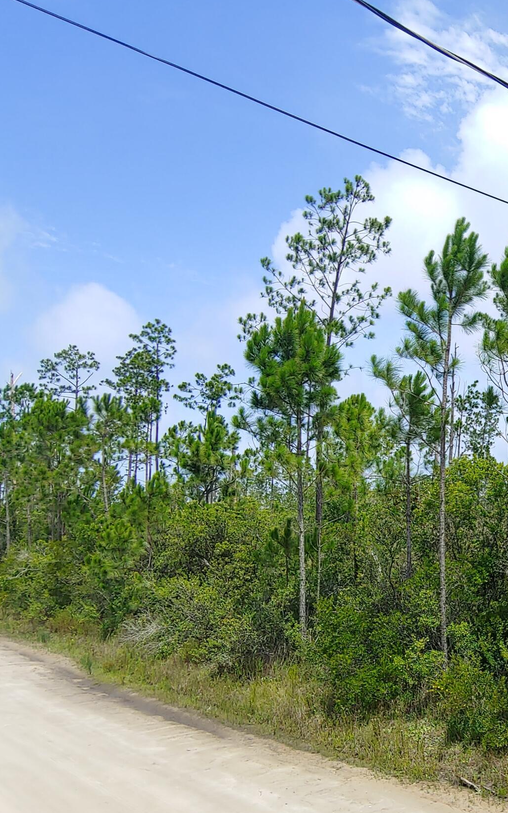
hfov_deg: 33.5
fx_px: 687
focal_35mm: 31
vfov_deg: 60.4
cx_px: 600
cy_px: 512
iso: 50
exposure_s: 1/840
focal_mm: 2.18
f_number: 1.9
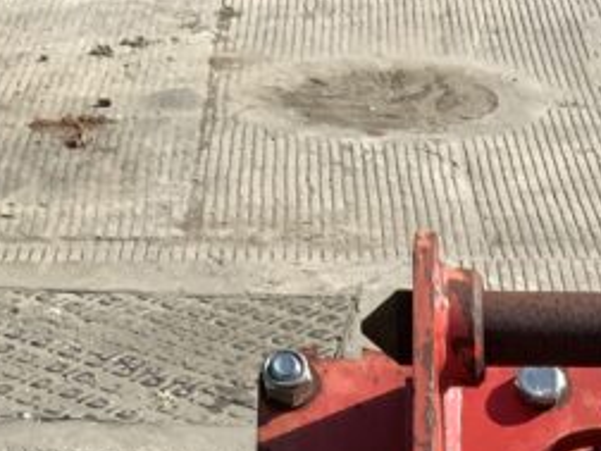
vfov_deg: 11.3
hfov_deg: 16.0
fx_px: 2049
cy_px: 904
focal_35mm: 118
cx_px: 730
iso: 16
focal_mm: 3
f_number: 1.8
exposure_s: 1/1412
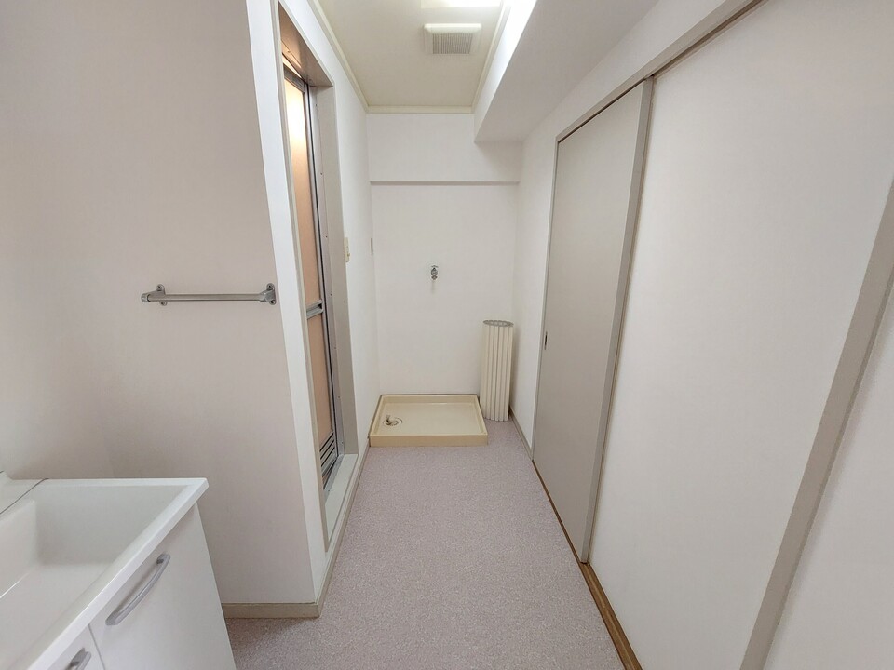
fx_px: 336
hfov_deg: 106.2
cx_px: 447
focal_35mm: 13
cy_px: 335
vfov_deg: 89.9
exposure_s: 1/60
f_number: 2.2
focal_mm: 1.74
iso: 320
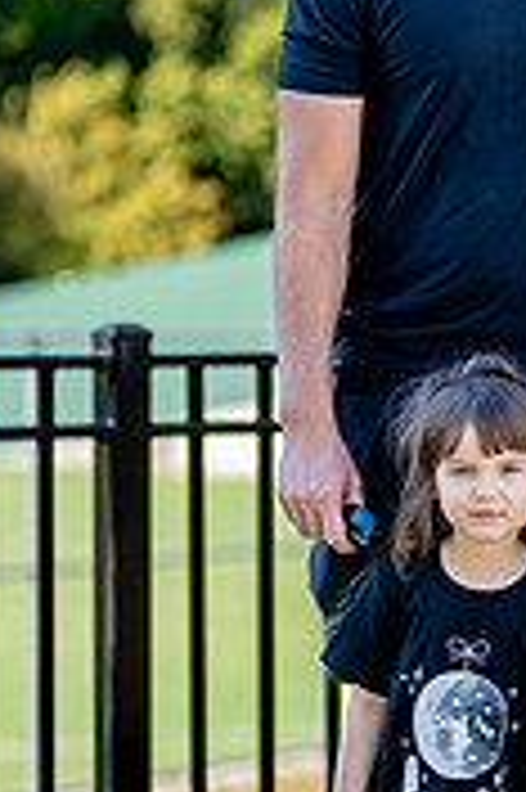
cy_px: 466
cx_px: 813
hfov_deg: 6.6
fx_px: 4501
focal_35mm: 205
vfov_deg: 10.0
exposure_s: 1/1600
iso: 100
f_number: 1.2
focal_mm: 50
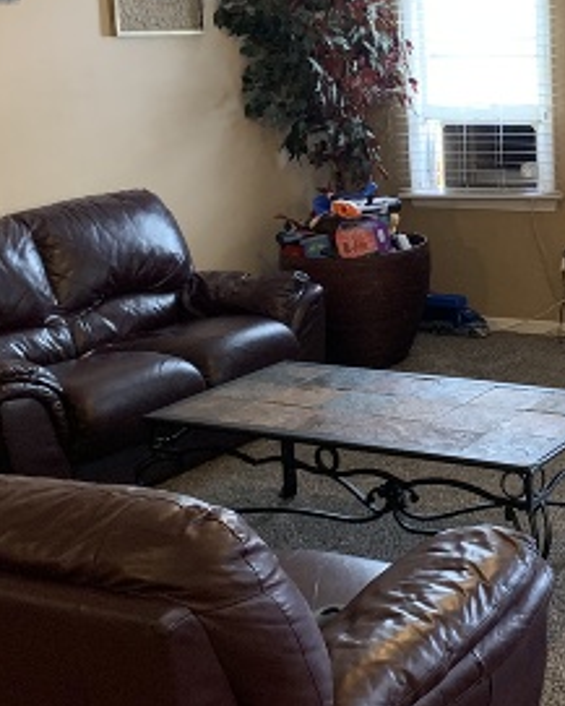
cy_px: 237
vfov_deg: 31.2
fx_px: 1253
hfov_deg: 24.0
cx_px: 594
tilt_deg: -8.5
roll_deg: +1.5
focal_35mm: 60
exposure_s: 1/30
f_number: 1.8
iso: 400
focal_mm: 4.25
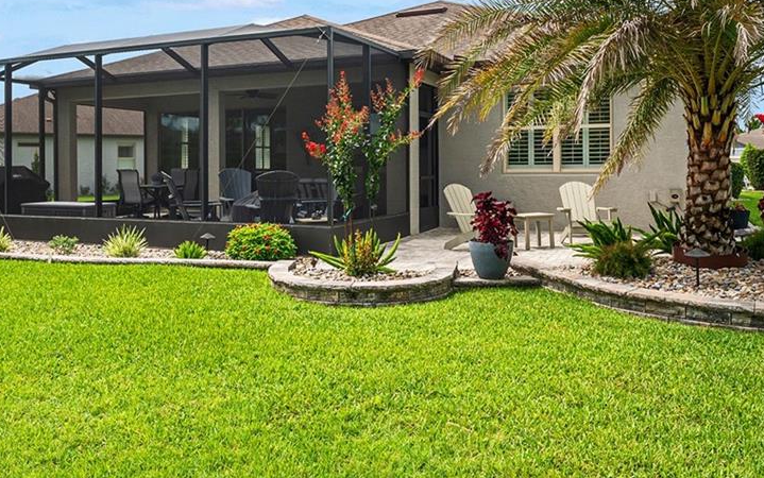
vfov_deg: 36.9
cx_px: 310
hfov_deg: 56.3
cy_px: 161
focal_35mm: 34
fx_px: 708
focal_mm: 15
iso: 320
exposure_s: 1/400
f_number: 8
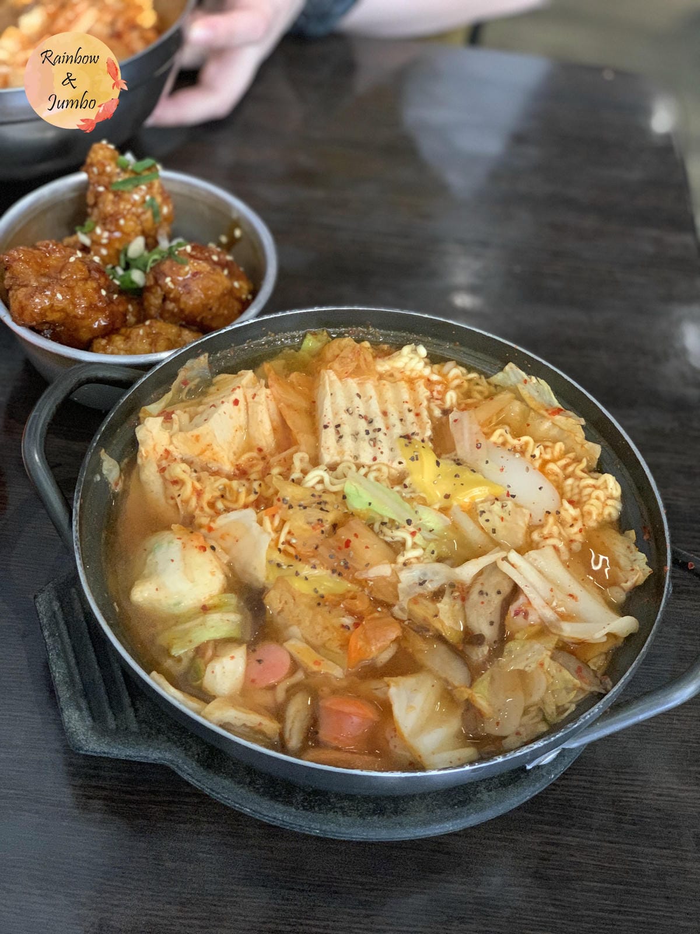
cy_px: 467
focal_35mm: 52
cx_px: 350
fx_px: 1402
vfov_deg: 36.8
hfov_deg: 28.0
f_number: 2.4
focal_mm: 6
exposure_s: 1/40
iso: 400
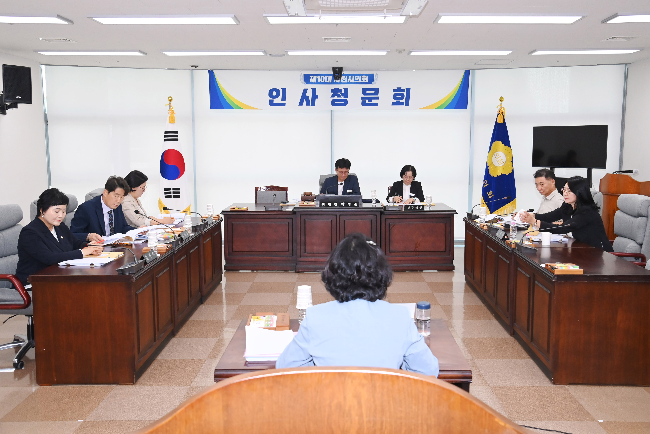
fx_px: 560
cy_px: 217
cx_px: 325
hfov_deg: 60.3
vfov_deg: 42.3
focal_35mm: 31
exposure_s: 1/250
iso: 2500
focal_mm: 31
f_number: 6.3
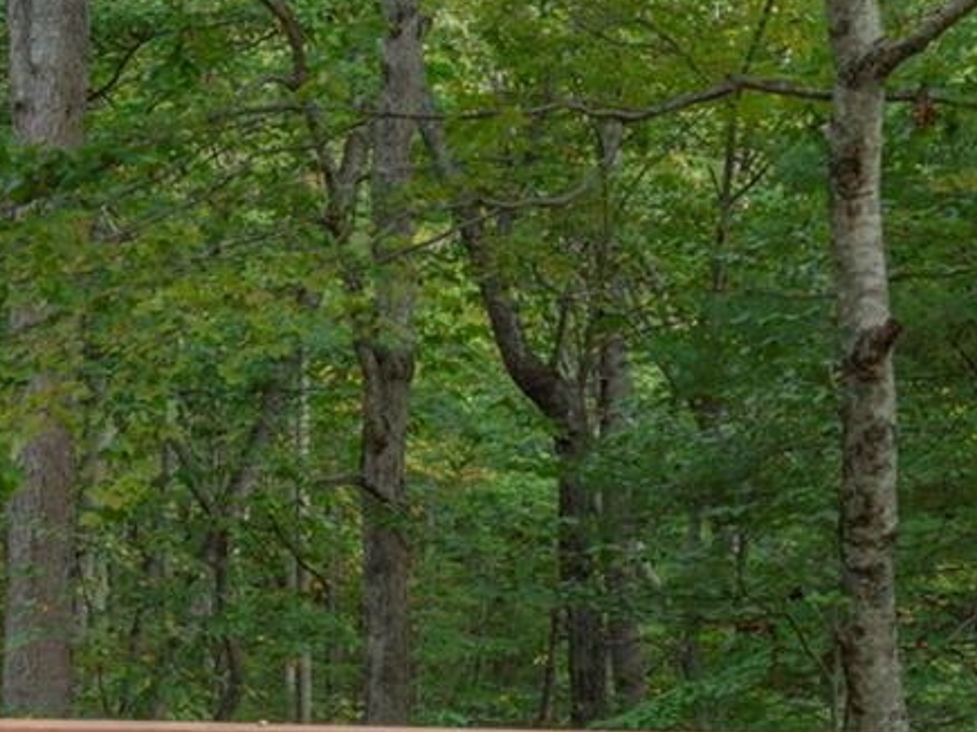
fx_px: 2173
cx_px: 263
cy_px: 386
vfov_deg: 19.1
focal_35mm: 77
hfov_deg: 25.1
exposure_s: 1/40
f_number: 7.1
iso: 100
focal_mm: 17
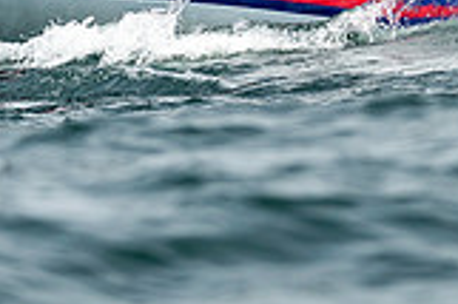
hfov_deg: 2.3
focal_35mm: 902
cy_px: -224
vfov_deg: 1.5
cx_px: 276
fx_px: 11464
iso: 400
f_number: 5
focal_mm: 250
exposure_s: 1/2500
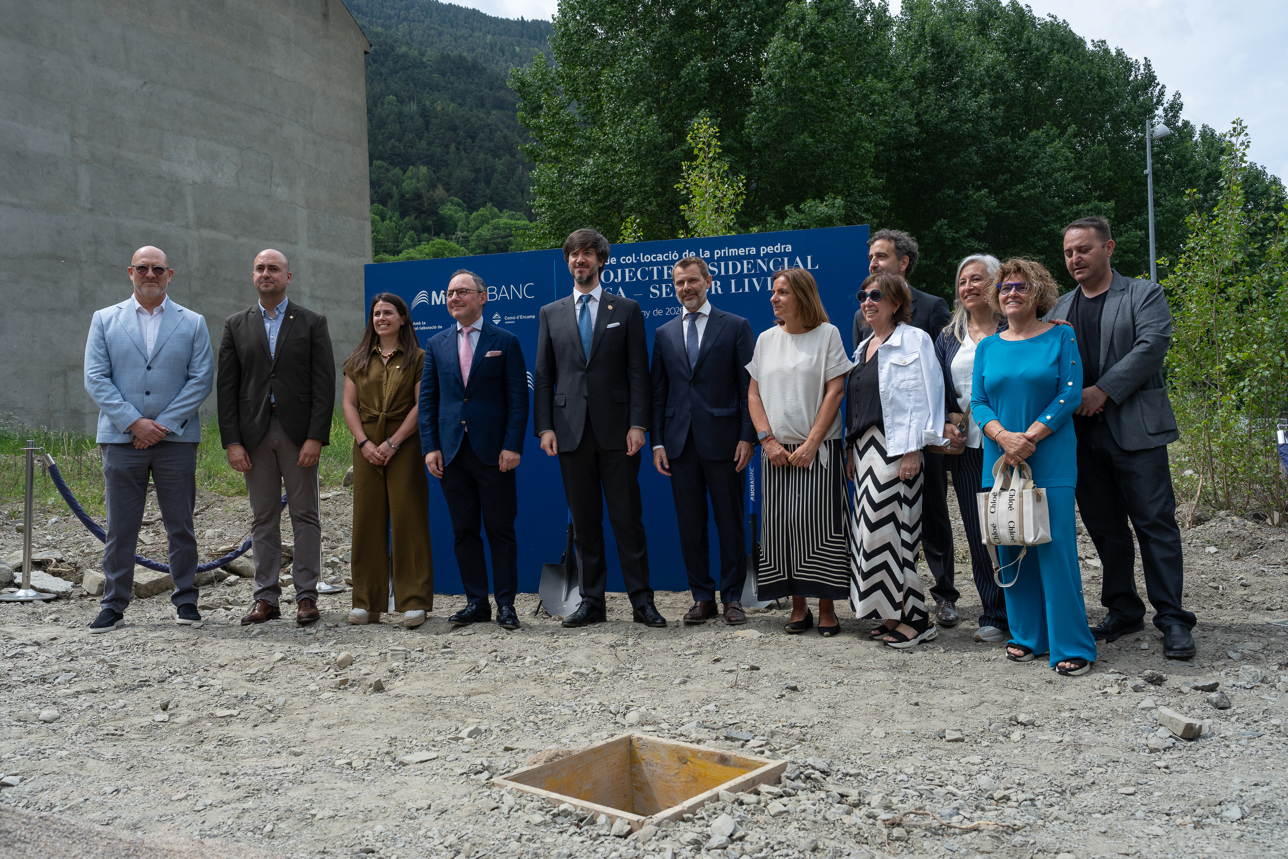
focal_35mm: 29
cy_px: 430
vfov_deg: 45.0
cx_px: 644
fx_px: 1037
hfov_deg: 63.7
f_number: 6.3
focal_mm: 29
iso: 200
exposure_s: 1/640
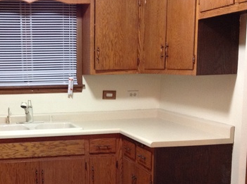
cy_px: 147
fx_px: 456
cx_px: 56
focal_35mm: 64
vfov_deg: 22.5
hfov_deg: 29.7
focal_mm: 4.28
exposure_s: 1/15
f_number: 2.4
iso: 200
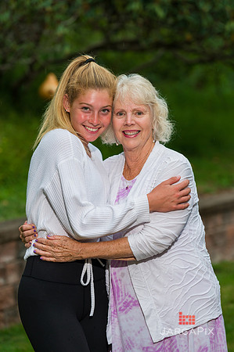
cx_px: 117
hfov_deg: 9.1
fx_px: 1466
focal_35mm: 150
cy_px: 176
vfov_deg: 13.7
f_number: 5
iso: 320
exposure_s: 1/400
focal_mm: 150
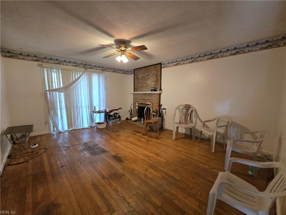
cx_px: 143
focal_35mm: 13
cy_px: 108
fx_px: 107
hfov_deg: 106.2
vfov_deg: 89.9
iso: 1000
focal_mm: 2.2
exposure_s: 1/60
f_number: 2.2
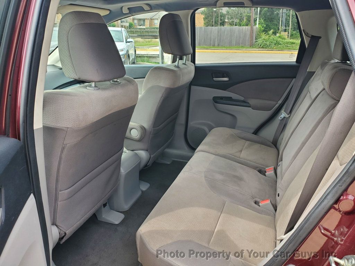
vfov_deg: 53.1
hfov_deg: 67.3
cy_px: 133
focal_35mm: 26
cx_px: 178
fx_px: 267
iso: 50
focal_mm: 4.3
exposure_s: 1/135
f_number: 2.4
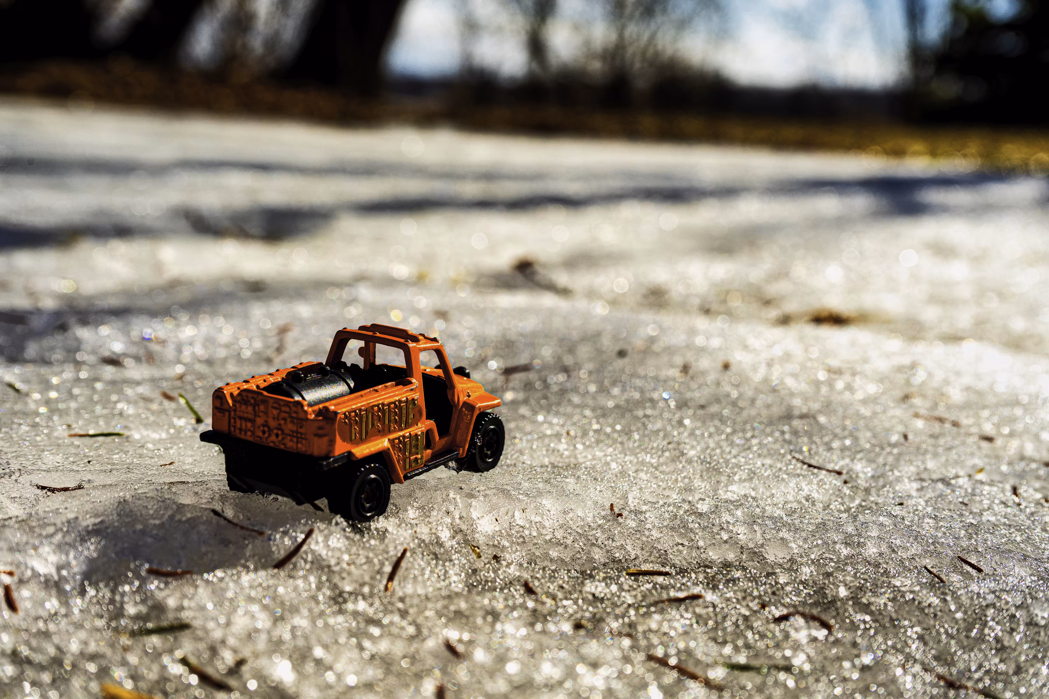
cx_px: 524
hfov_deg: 38.9
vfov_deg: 26.5
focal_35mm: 51
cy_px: 350
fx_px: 1486
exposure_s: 1/400
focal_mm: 51
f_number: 9
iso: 100
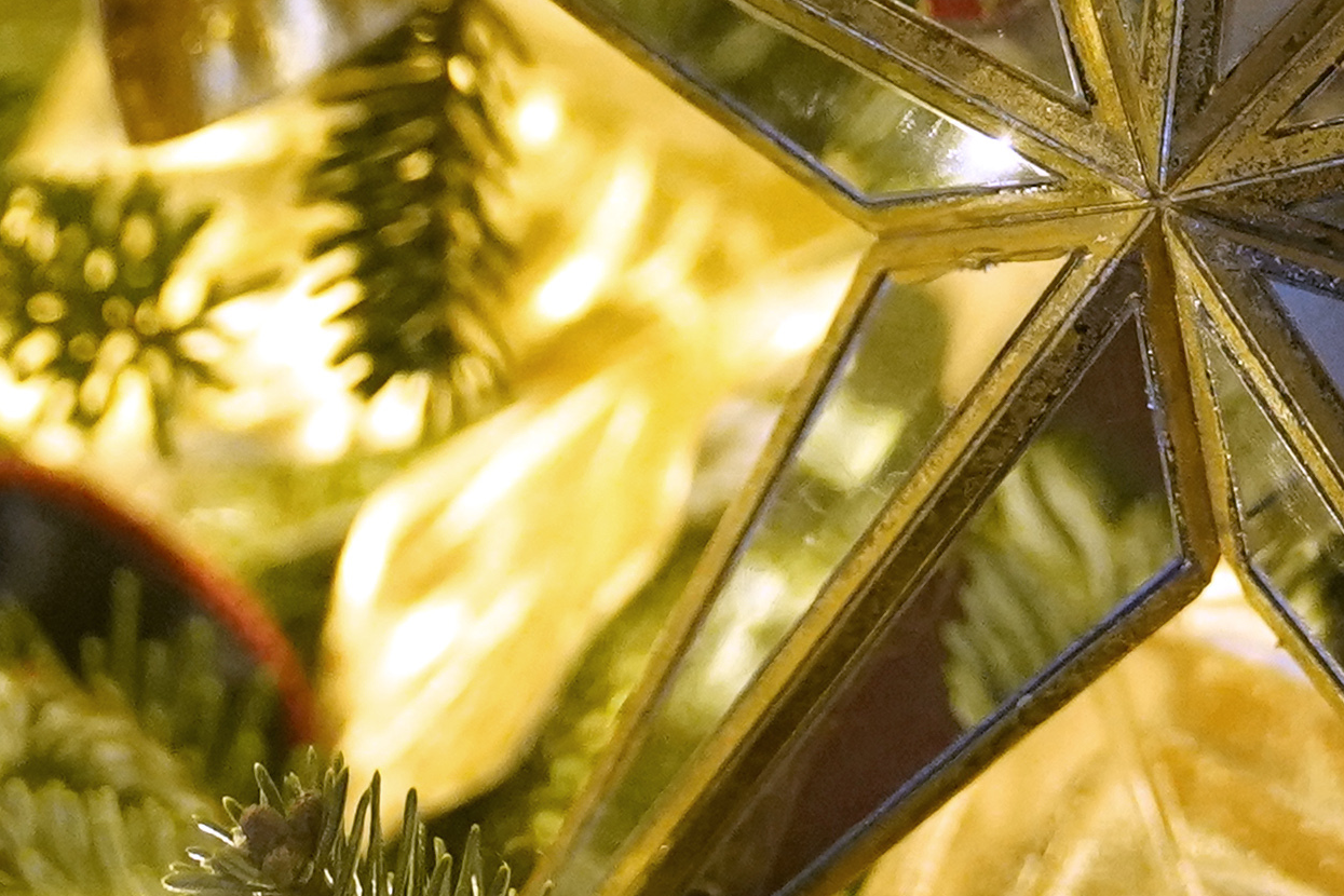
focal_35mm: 159
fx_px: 5936
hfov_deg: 12.8
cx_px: 1251
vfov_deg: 8.4
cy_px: -547
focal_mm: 33
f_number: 2.8
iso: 6400
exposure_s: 1/100
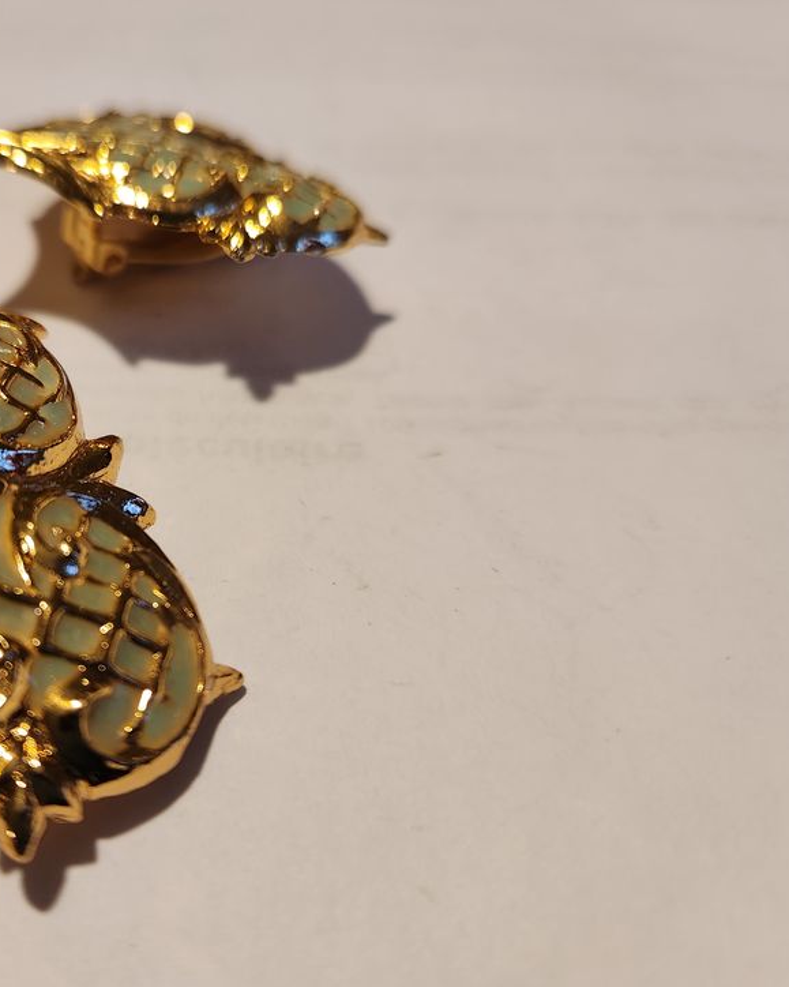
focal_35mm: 31
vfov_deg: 57.2
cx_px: 159
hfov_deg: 44.8
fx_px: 905
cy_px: 498
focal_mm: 5.4
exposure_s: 1/100
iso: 320
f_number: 1.8
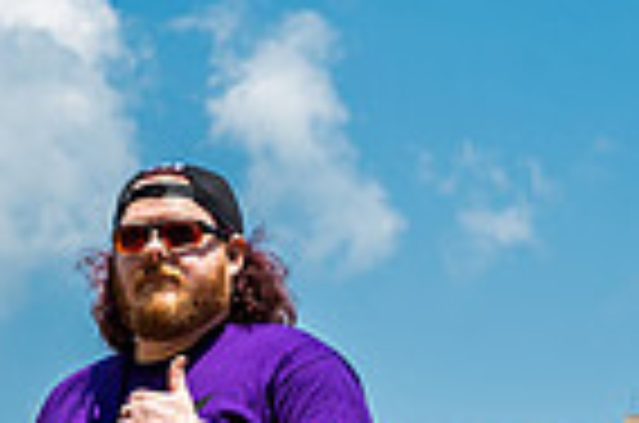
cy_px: 717
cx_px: 258
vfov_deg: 6.2
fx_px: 3808
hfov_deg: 9.6
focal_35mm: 215
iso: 80
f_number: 5.6
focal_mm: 50
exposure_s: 1/320
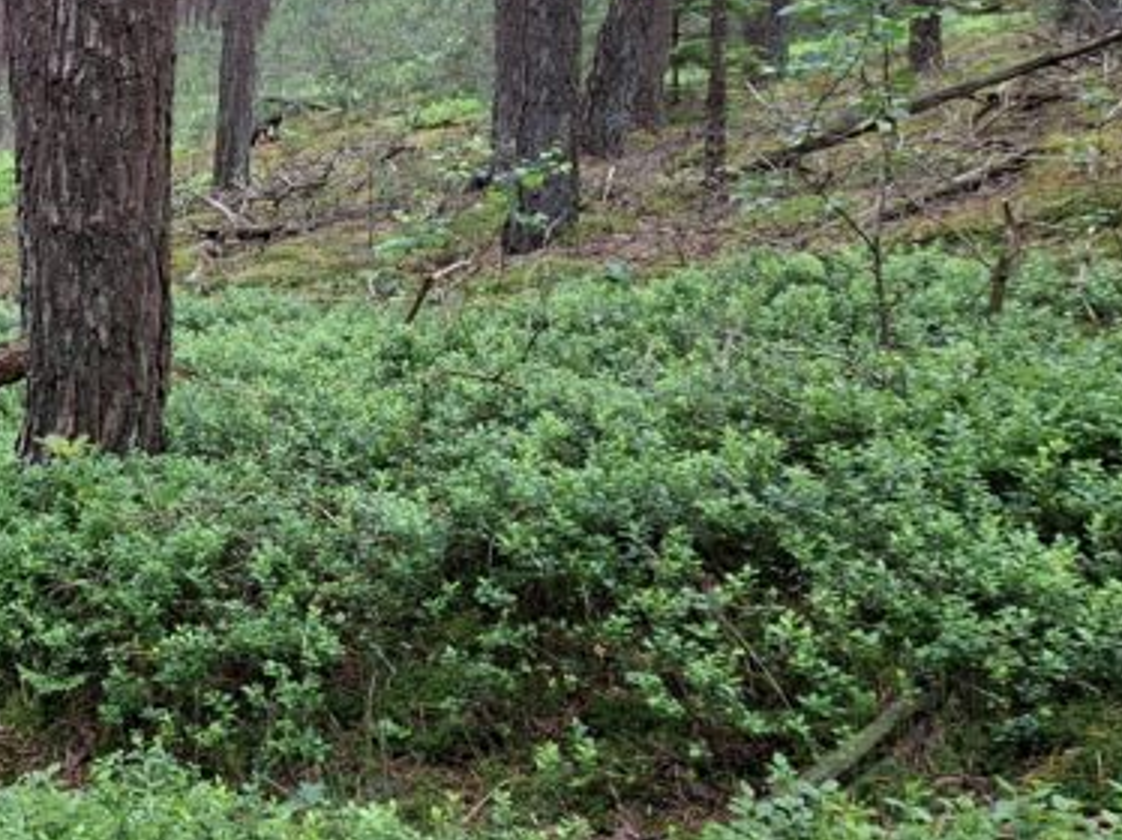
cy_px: 198
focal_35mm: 63
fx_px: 2041
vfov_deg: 23.0
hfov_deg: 26.0
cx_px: -354
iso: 50
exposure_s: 1/100
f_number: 1.8
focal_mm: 5.54
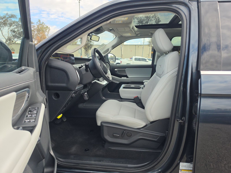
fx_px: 153
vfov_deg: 58.9
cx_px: 116
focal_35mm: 23
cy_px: 86
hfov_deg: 73.9
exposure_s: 1/2737
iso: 63
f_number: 1.4
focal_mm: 6.5
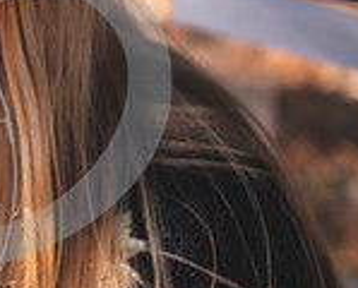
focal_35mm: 255
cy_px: -25
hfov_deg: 7.5
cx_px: -111
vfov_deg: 6.1
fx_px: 2709
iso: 100
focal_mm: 70
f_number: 2.8
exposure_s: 1/500
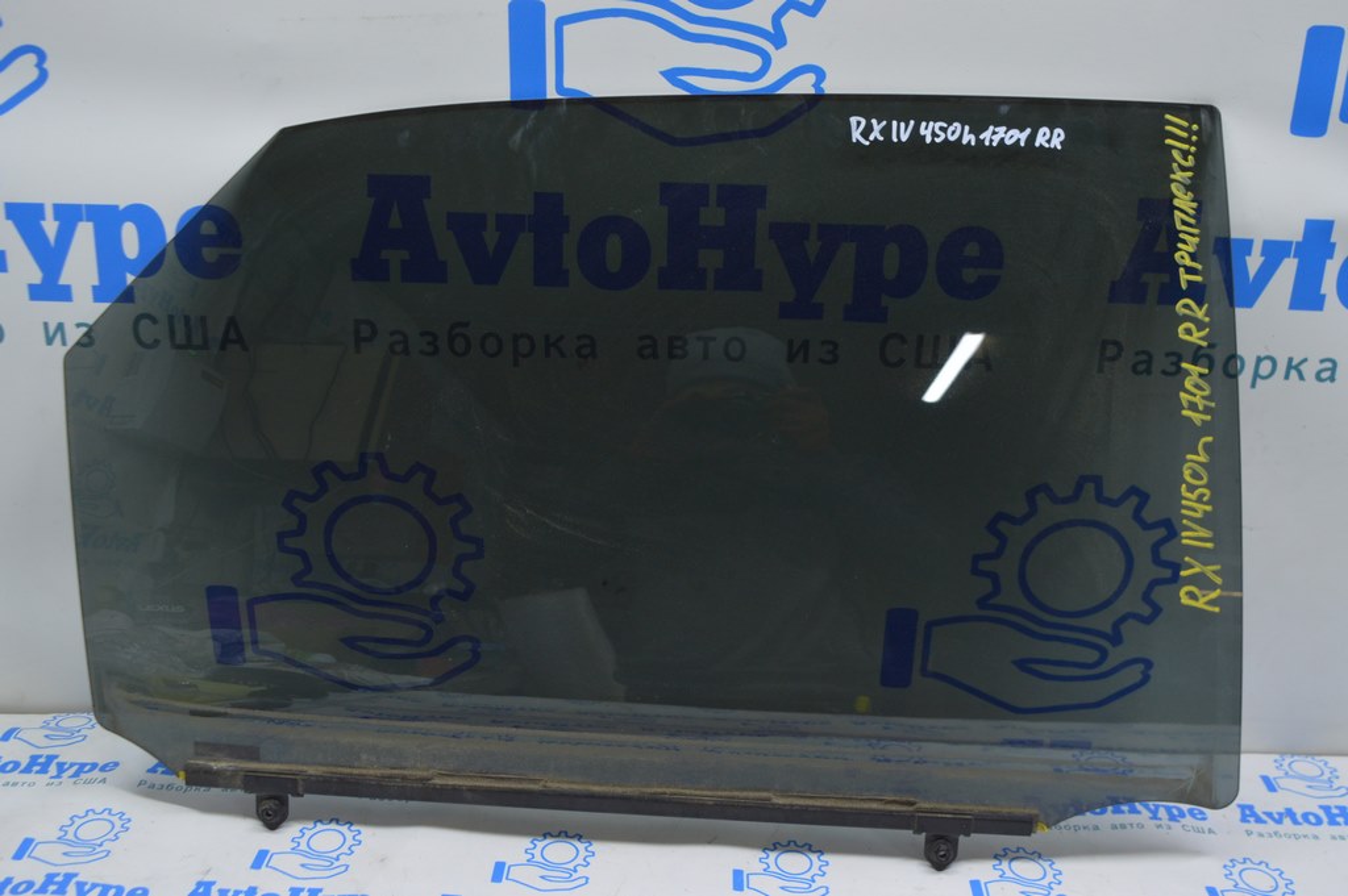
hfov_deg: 53.2
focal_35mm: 36
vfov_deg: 36.8
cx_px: 674
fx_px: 1347
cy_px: 448
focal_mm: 24
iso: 400
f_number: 5.6
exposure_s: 1/20
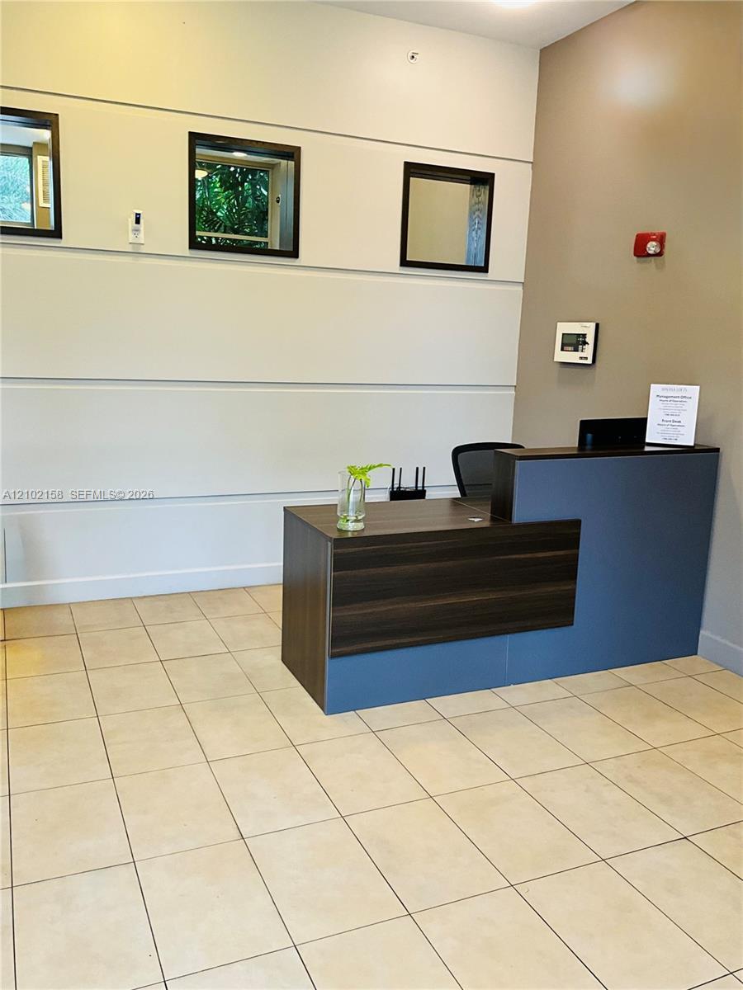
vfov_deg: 61.7
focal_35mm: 29
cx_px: 372
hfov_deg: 48.2
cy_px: 495
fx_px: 830
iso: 80
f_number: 1.8
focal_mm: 3
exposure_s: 1/60
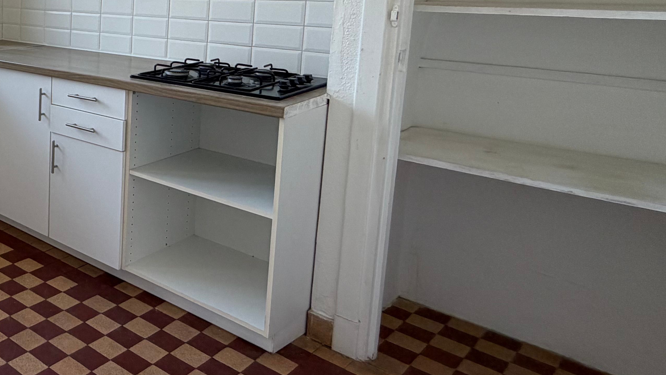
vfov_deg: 33.3
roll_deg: +0.5
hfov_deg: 45.4
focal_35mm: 34
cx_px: -47
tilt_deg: -8.3
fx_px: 600
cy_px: 57
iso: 64
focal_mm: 2.22
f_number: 2.2
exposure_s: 1/136
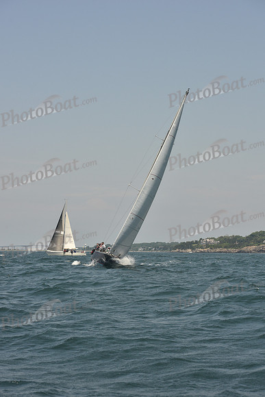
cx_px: 132
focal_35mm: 80
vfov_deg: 25.4
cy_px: 198
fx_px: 883
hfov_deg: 17.1
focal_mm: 80
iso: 250
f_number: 7.1
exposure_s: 1/640
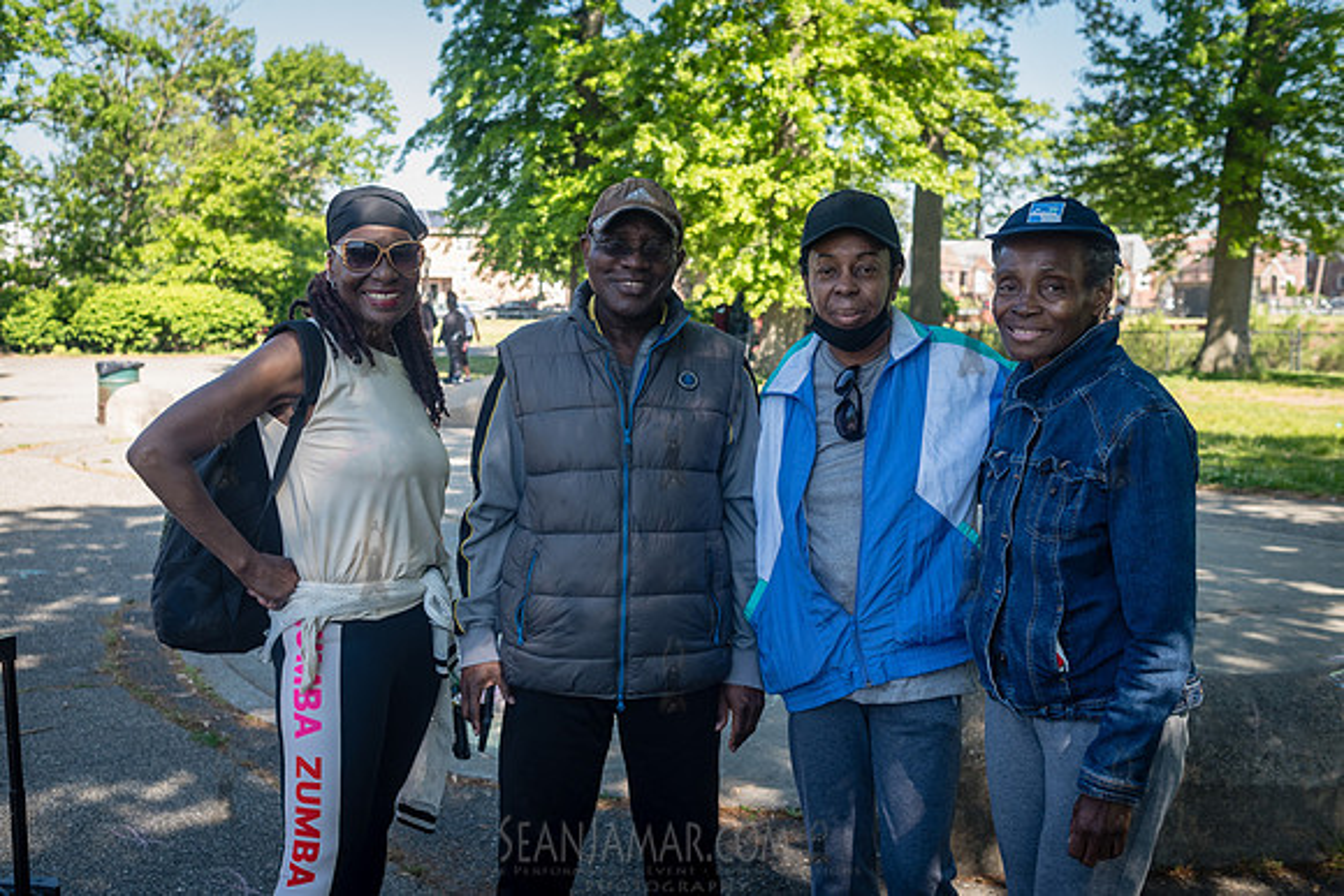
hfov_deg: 51.1
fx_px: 1406
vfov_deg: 35.4
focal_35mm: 38
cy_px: 414
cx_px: 654
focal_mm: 35
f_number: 4.5
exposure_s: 1/320
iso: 200
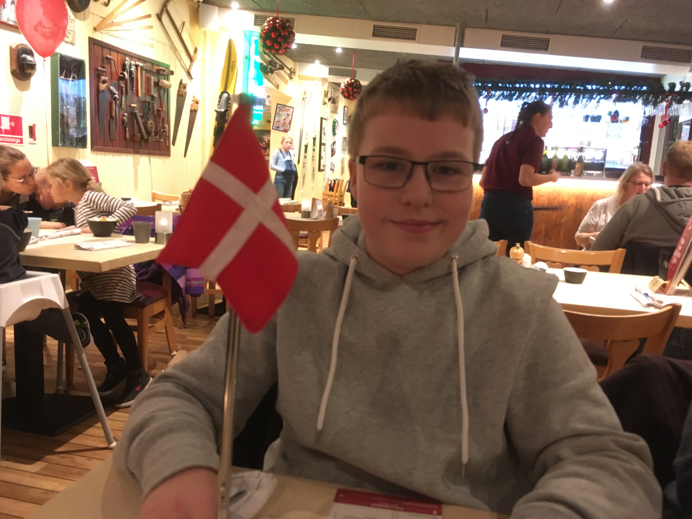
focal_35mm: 29
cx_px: 346
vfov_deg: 48.2
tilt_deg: -8.4
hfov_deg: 61.7
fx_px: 580
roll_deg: -3.7
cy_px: 260
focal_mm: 4.15
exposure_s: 1/17
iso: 400
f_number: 2.2
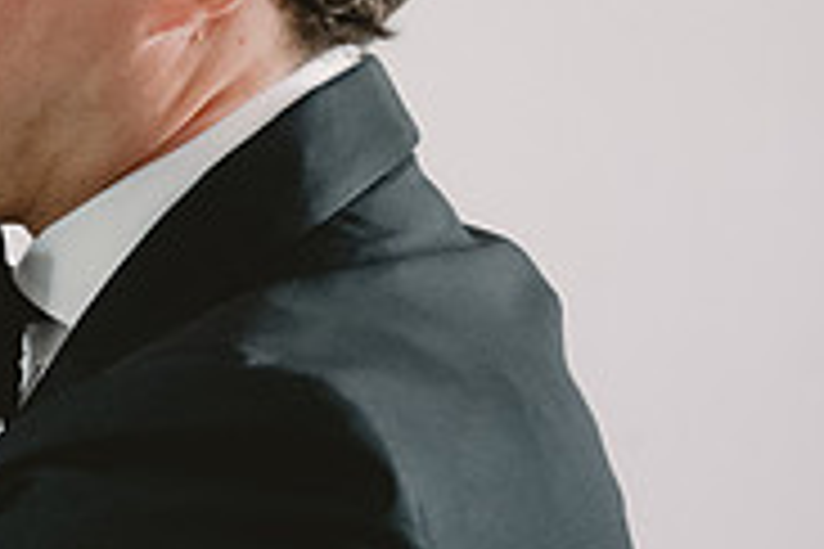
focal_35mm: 219
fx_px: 5012
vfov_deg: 6.3
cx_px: -520
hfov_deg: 9.1
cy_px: 225
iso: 3200
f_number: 2.8
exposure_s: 1/160
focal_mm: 66
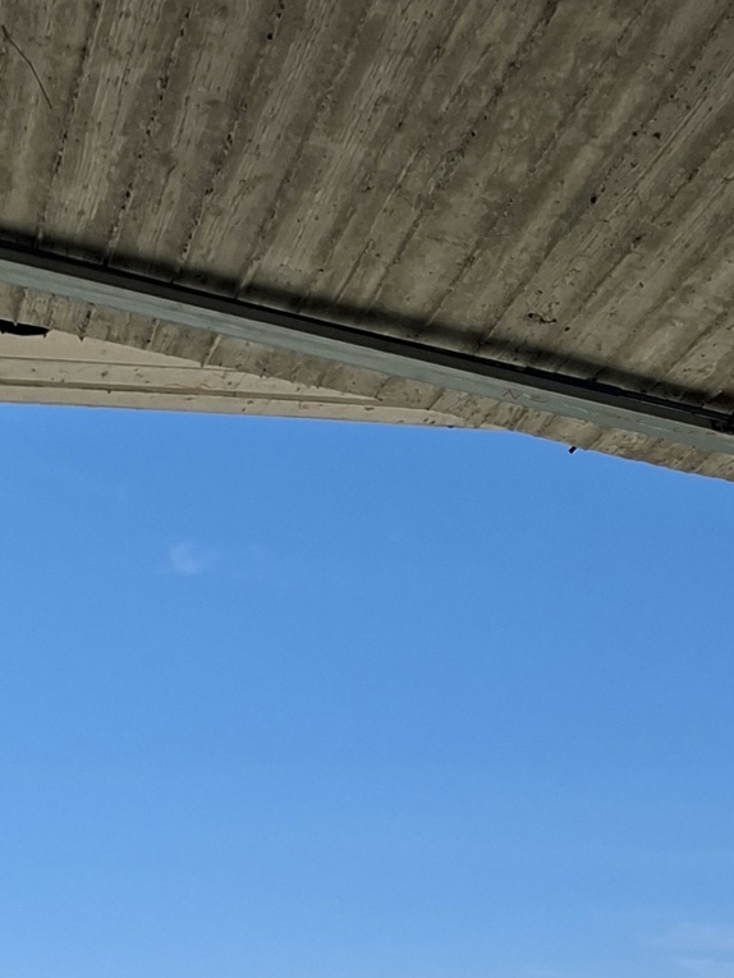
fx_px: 2176
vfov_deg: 20.7
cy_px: 1548
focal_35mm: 77
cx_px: 471
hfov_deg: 19.1
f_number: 1.8
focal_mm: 5.54
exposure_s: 1/2336
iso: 50
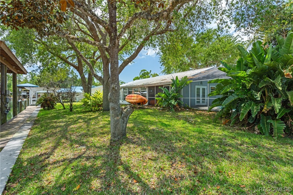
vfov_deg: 67.3
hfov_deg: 90.0
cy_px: 98
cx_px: 146
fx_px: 146
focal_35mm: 18
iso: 400
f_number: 8
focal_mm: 18
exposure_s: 1/125
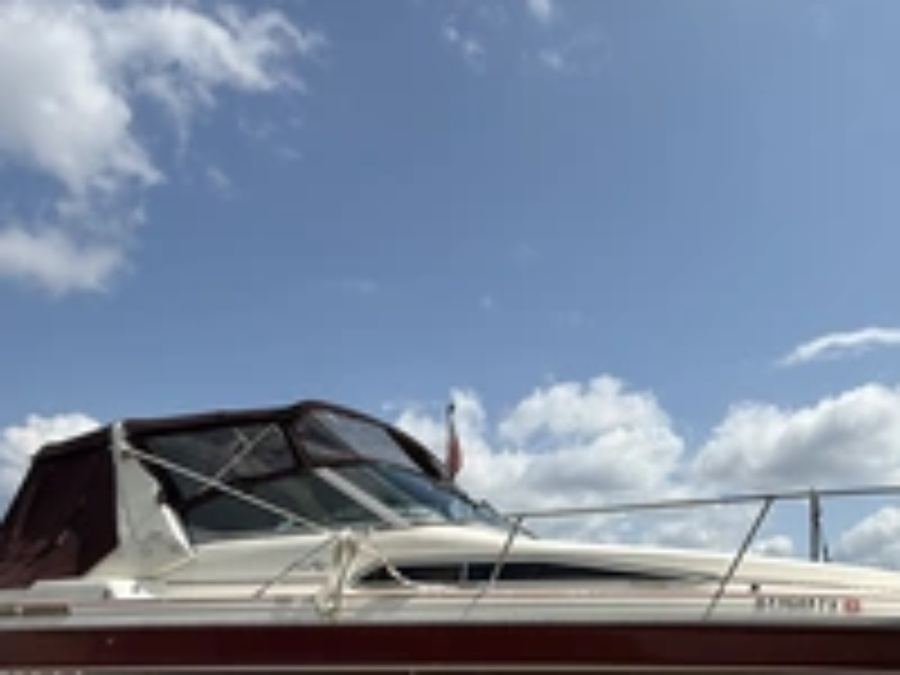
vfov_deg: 46.7
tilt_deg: +6.2
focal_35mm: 28
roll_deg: -3.3
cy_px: 554
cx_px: 630
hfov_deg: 61.2
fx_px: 728
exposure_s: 1/4149
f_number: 2.2
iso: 50
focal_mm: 2.22
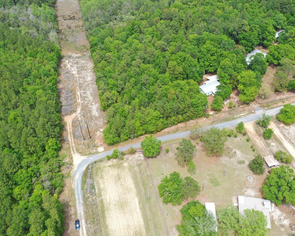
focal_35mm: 32
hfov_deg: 55.6
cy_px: 118
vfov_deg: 45.8
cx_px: 158
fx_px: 279
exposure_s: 1/240
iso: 100
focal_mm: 10.26
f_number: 5
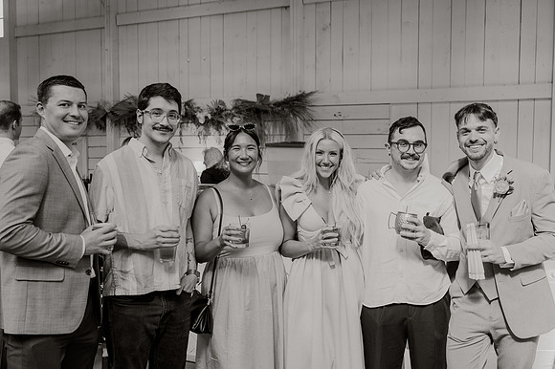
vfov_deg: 33.3
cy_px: 189
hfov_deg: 48.4
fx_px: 617
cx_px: 285
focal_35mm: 40
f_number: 3.5
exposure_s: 1/320
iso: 800
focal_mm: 39
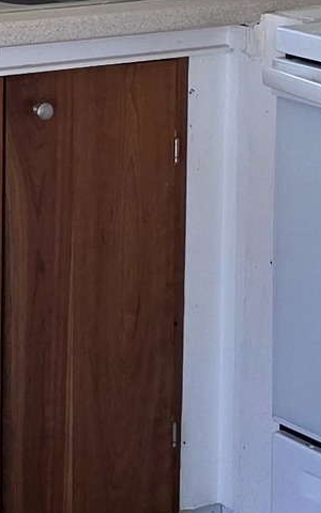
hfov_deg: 7.8
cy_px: -200
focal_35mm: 156
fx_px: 2184
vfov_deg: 12.9
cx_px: -425
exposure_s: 1/180
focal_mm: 6.3
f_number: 1.7
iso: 160
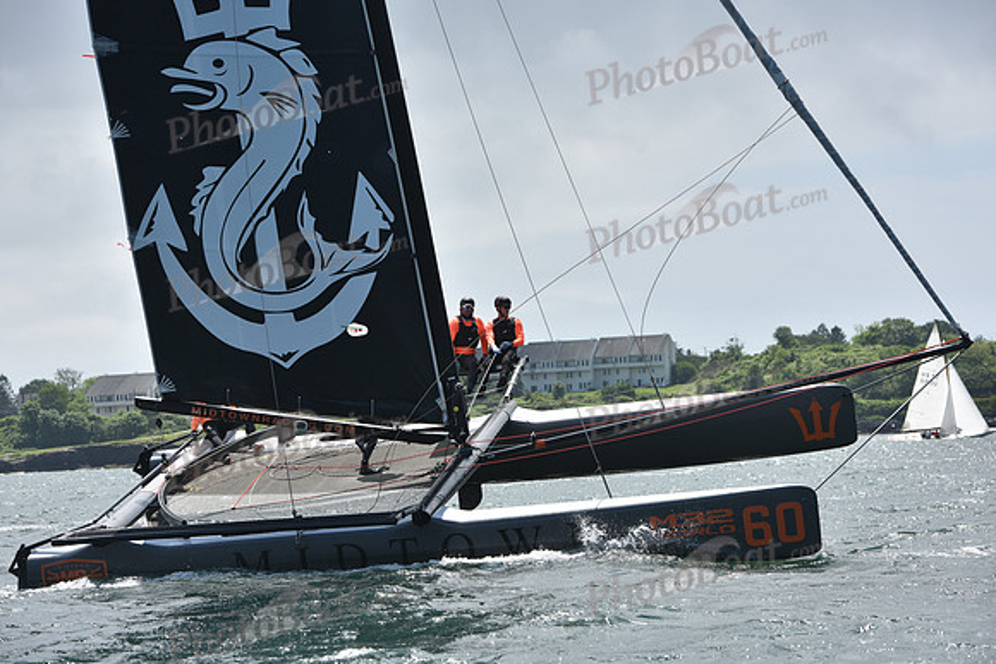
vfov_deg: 12.2
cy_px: 332
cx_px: 498
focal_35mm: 112
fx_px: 3099
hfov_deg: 18.3
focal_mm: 112
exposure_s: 1/1250
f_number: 7.1
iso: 250
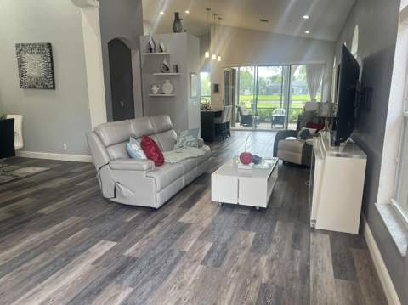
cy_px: 152
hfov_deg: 67.4
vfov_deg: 53.0
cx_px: 204
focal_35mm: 26
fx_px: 306
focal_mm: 5.7
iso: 80
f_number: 1.5
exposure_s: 1/120
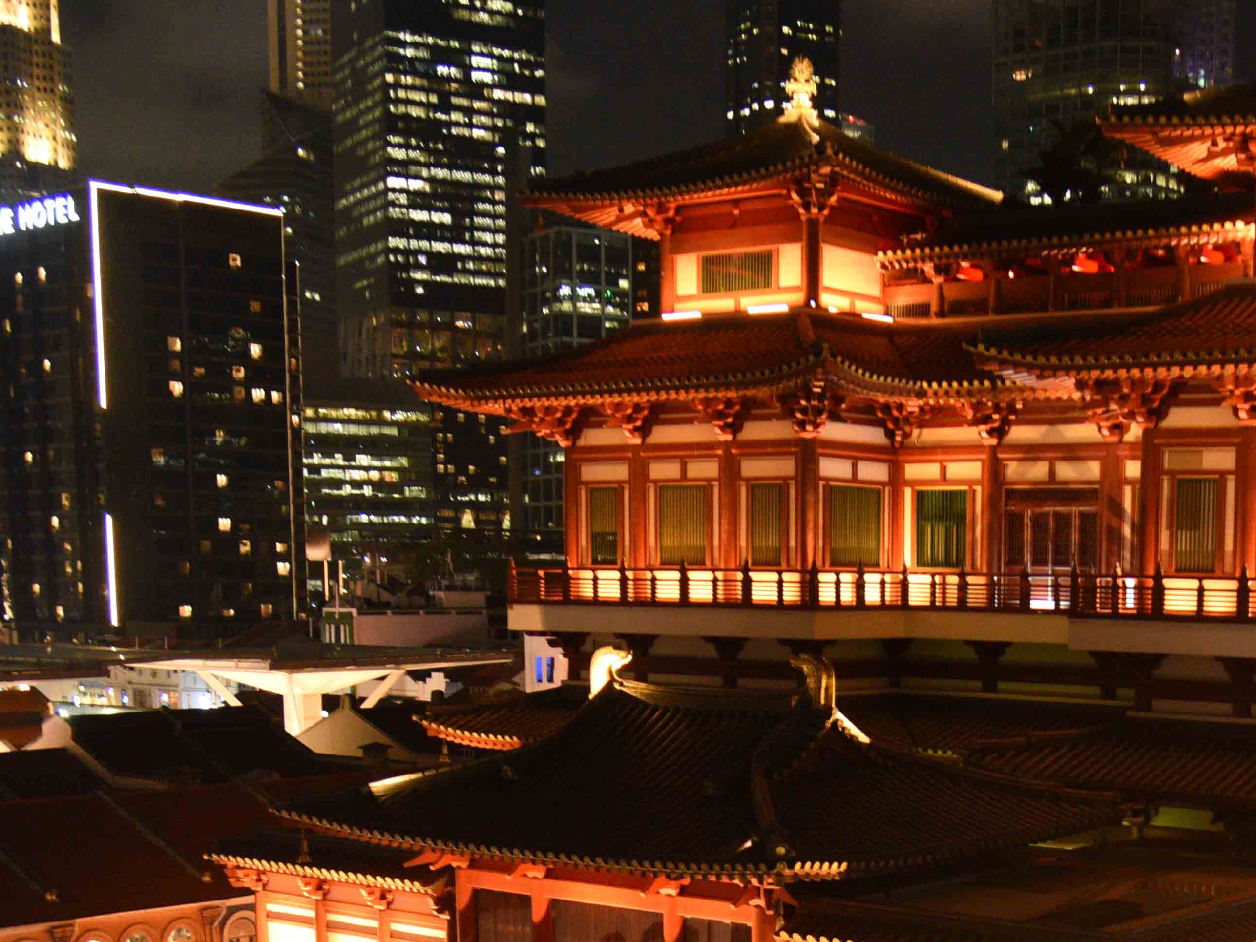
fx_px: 1959
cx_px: 1077
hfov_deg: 34.0
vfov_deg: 25.8
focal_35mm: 54
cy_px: 919
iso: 3200
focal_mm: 24
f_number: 4
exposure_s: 1/25
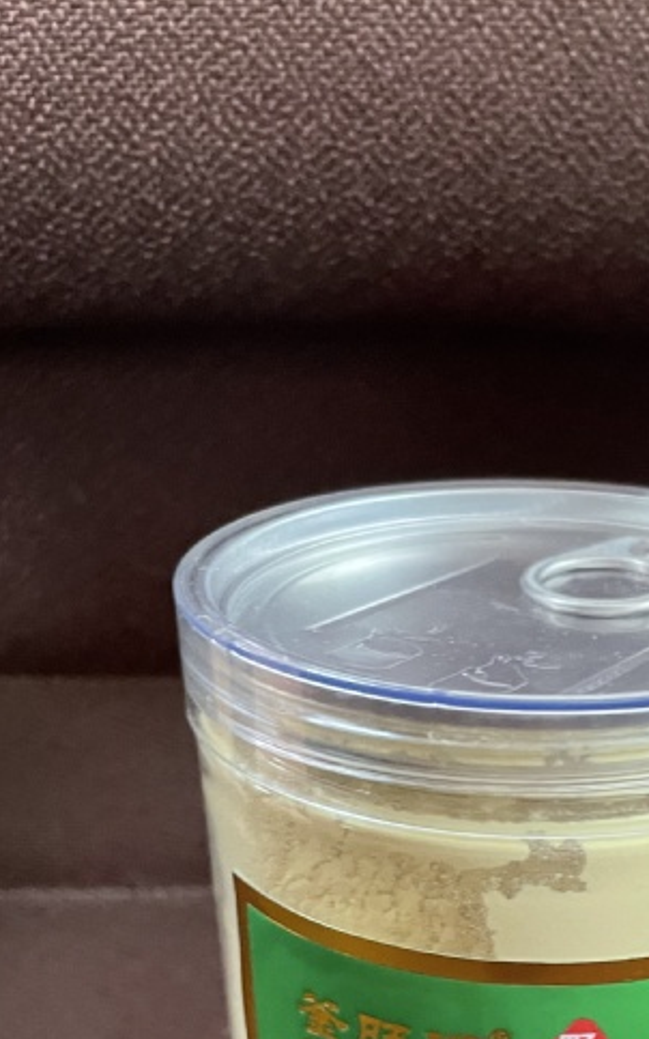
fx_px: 1443
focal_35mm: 51
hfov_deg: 24.7
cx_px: 561
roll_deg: -1.1
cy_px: 956
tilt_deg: -36.3
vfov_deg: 36.8
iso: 500
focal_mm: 4.2
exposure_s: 1/33
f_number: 1.6
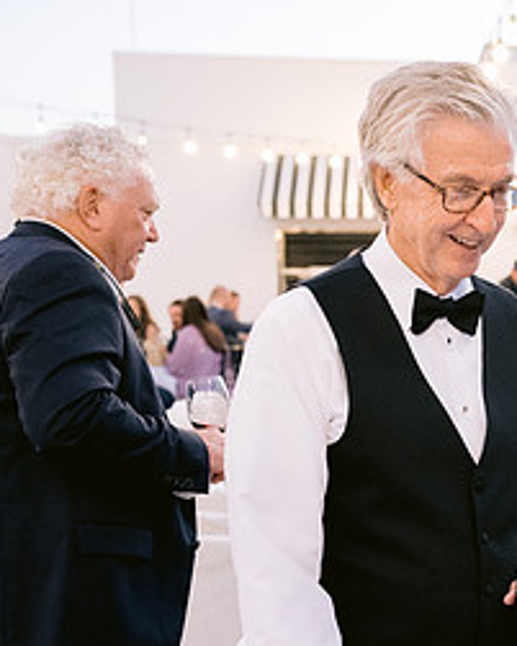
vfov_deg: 24.9
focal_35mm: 76
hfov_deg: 18.9
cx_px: 651
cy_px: 449
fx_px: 1453
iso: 3200
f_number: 3.2
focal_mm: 35
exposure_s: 1/125
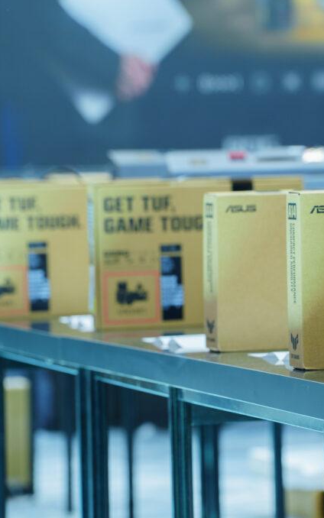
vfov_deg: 9.8
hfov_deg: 6.1
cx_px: 243
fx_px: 3022
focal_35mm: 214
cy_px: 259
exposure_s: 1/50
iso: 400
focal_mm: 139
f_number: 4
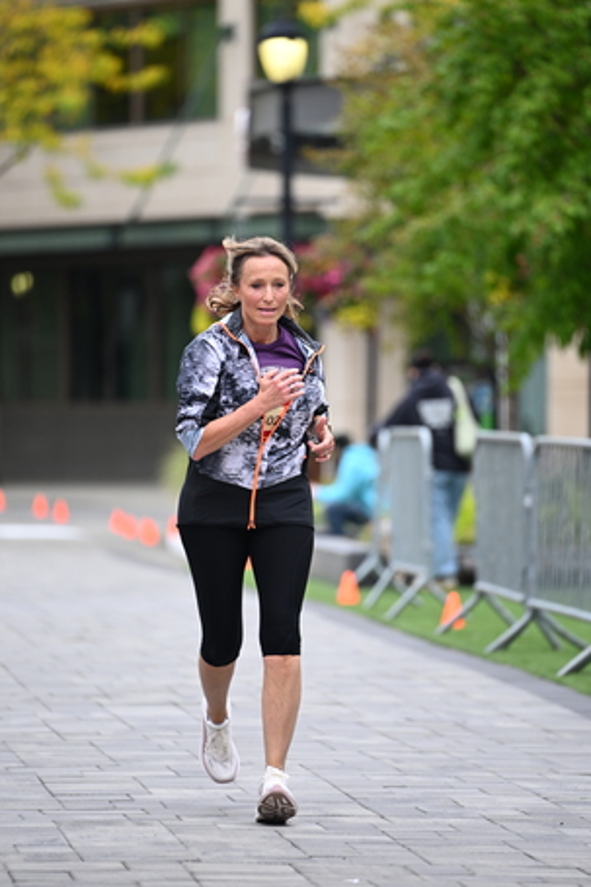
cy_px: 419
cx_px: 284
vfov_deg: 8.5
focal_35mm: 242
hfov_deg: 5.7
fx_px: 5963
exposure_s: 1/1600
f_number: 2.8
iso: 640
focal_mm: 200
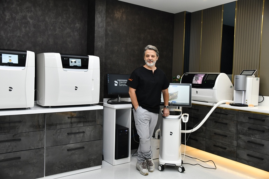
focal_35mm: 34
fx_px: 254
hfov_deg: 55.8
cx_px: 134
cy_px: 90
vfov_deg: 38.9
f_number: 4
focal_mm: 34
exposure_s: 1/200
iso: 640
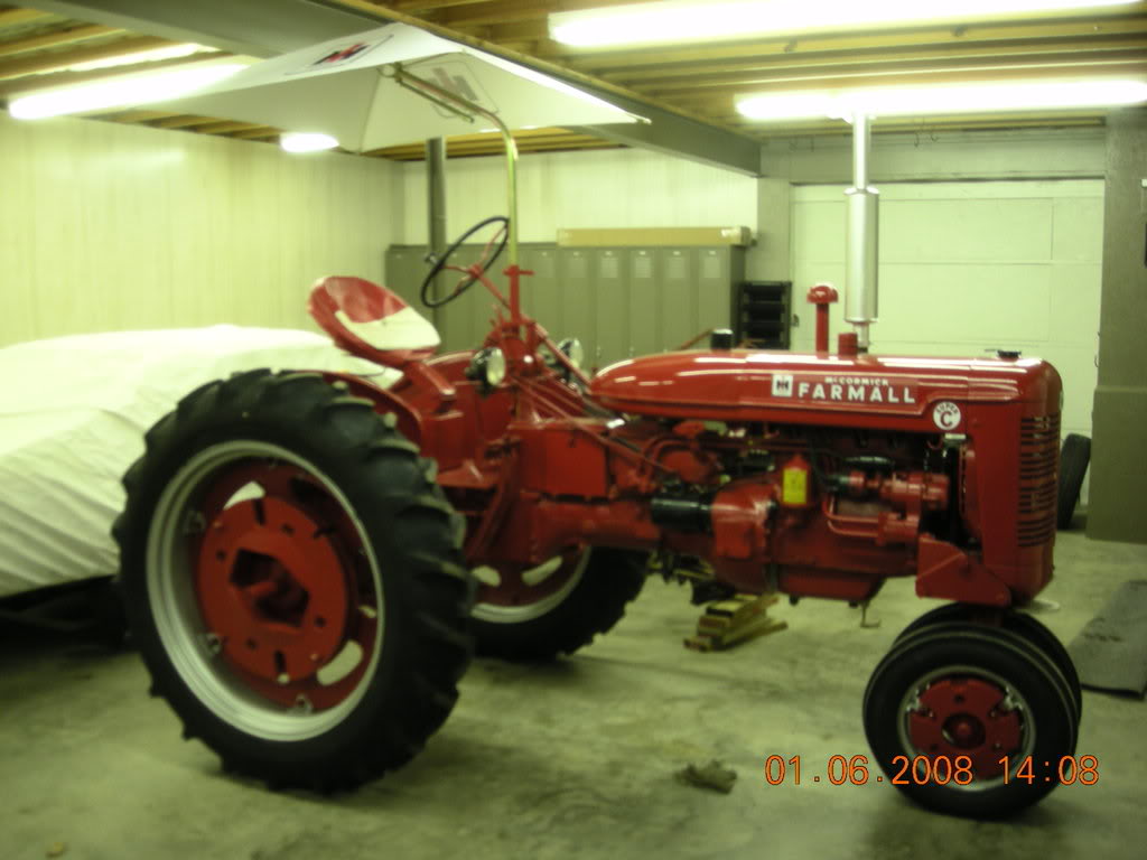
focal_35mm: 35
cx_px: 574
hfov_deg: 52.6
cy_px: 430
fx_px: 1160
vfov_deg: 40.7
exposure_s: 1/8.3
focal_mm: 5.7
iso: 128
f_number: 2.8
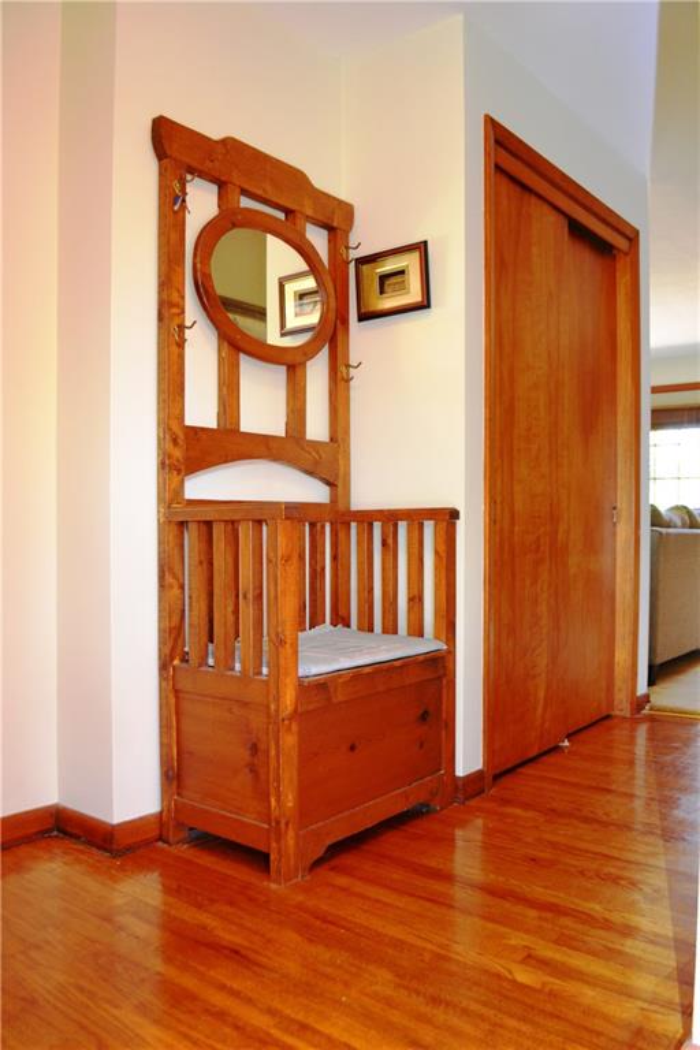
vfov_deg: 67.4
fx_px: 787
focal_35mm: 27
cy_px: 525
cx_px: 350
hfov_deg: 47.9
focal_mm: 18
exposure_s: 1/60
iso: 900
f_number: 3.5
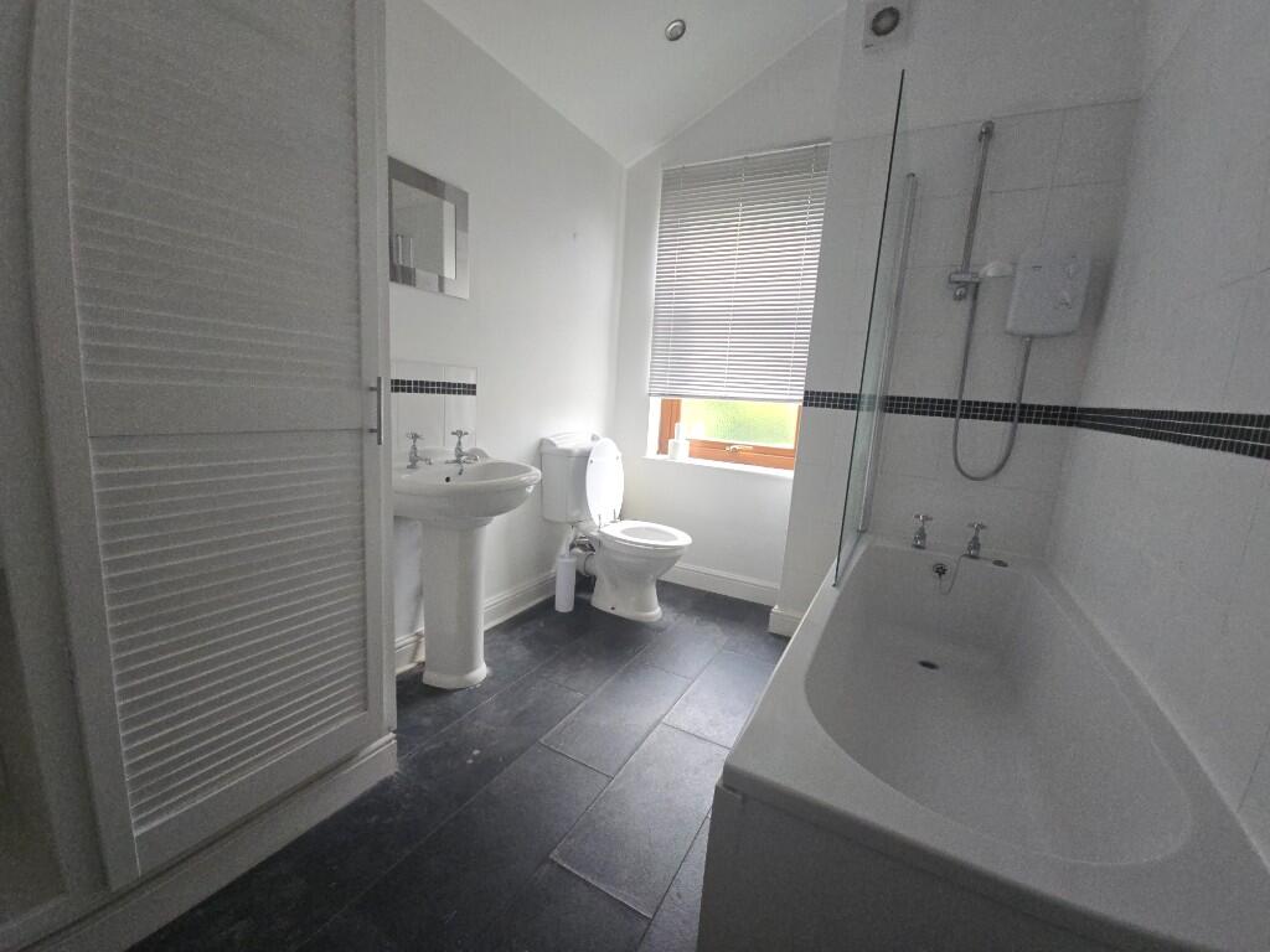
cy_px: 476
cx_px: 635
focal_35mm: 13
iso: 250
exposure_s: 1/60
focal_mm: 2.2
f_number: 2.2
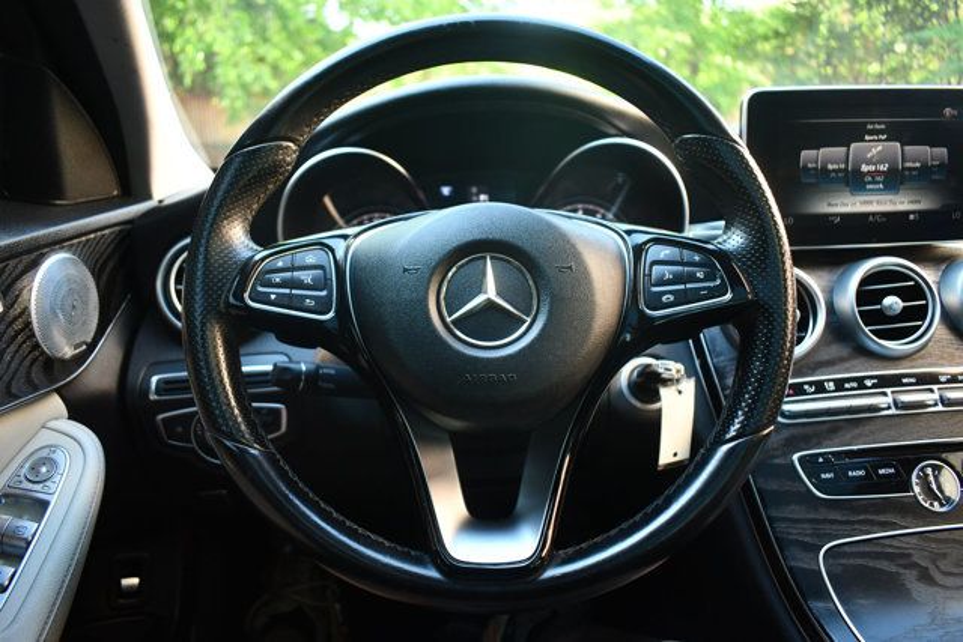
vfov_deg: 48.0
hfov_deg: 67.4
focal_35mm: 27
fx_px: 722
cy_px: 321
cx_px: 482
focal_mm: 18
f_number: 3.5
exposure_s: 1/125
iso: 1100
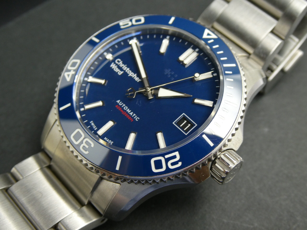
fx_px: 443
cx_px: 154
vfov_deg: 29.1
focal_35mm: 50
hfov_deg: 38.2
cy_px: 115
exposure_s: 1/80
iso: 250
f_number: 4.1
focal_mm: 9
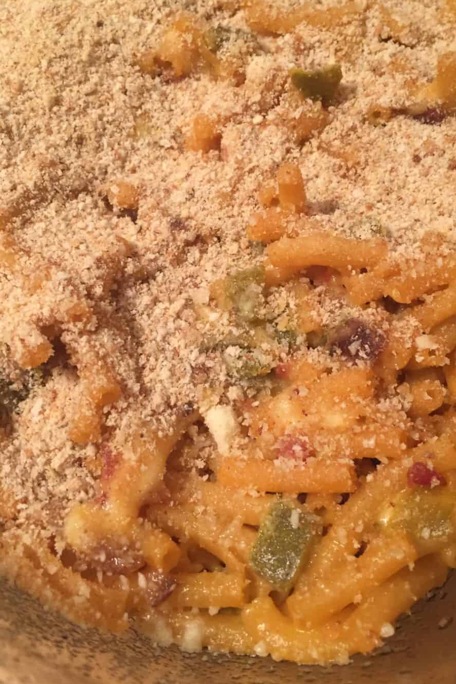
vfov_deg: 55.7
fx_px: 646
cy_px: 308
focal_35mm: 34
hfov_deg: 38.9
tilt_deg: -62.9
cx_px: 240
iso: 125
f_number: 2.2
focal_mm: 4.15
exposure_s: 1/30
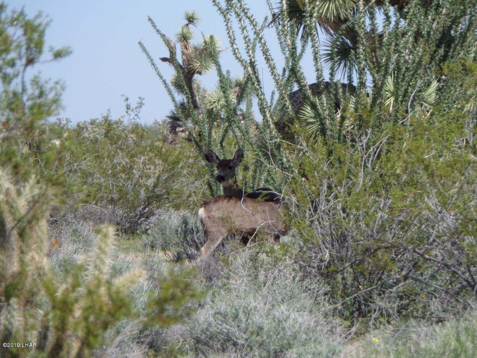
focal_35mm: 427
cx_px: 238
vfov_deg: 3.5
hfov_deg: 4.6
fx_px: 5884
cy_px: 179
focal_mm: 69.3
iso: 200
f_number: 5.6
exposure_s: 1/1000
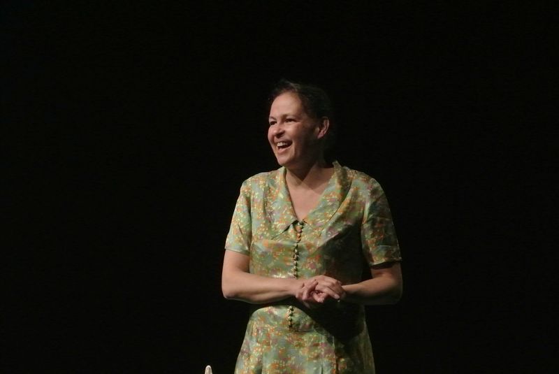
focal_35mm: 115
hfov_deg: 17.8
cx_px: 280
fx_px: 1787
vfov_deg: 11.9
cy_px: 187
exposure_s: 1/100
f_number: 5
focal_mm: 42.7
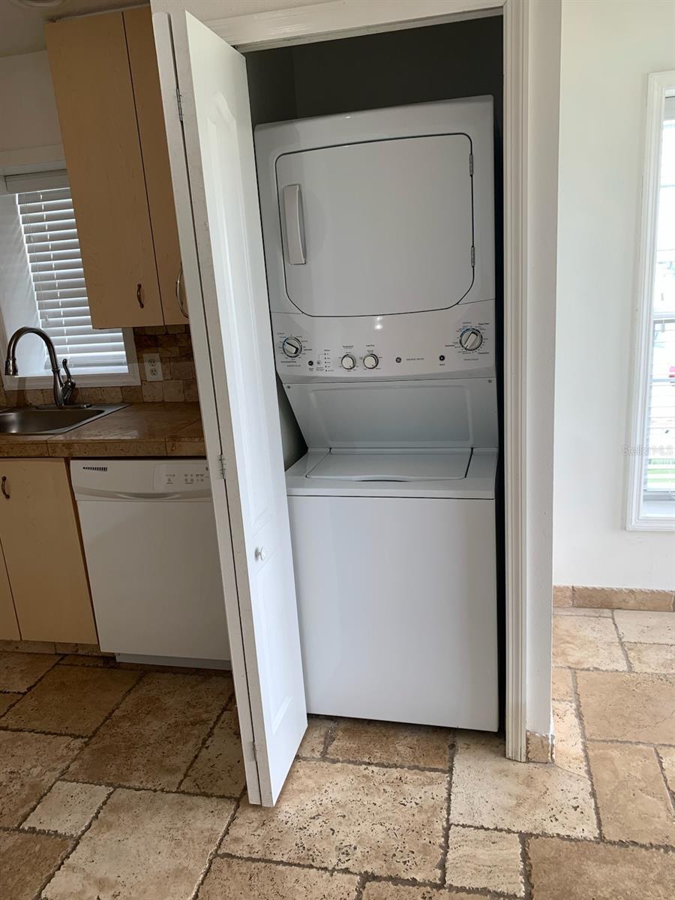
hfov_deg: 53.1
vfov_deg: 67.3
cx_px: 338
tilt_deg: -14.9
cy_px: 450
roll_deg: +4.9
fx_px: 676
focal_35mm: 26
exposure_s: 1/120
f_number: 1.8
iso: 25
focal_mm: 4.25
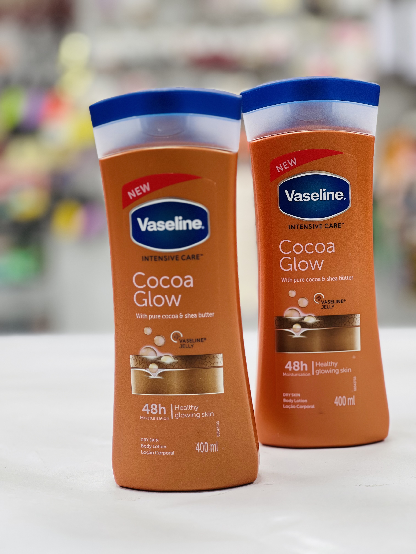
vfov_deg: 25.3
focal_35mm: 77
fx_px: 1234
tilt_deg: -9.0
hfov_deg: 19.1
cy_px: 277
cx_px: 208
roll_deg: +2.3
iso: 100
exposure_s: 1/100
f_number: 2.8
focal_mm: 9
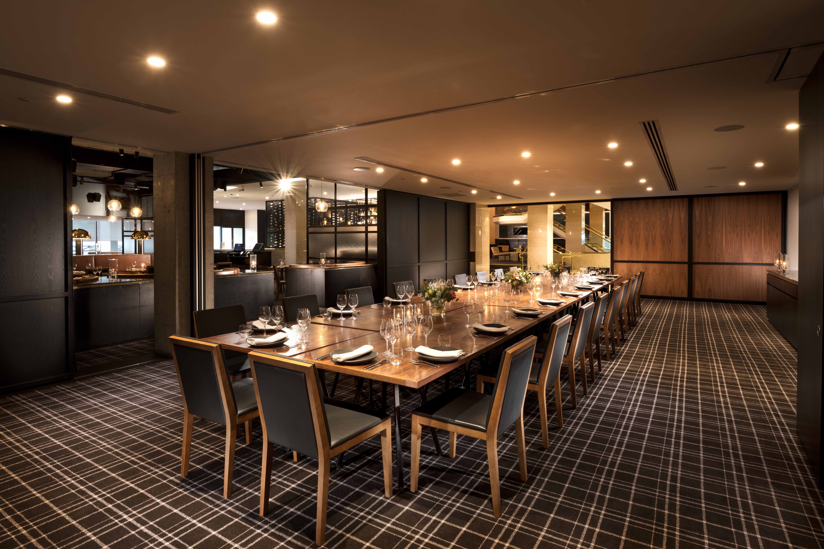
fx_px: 435
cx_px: 412
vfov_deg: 64.6
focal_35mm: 19
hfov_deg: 86.9
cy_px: 274
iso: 125
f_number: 13
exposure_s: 2.5
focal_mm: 19
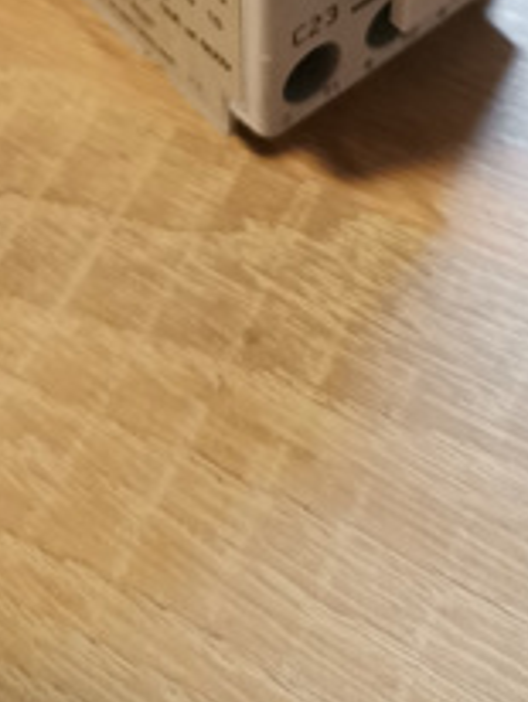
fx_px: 1279
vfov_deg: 27.6
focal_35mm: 63
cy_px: -102
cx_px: 203
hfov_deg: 23.3
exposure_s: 1/100
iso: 250
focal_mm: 4.75
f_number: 1.8
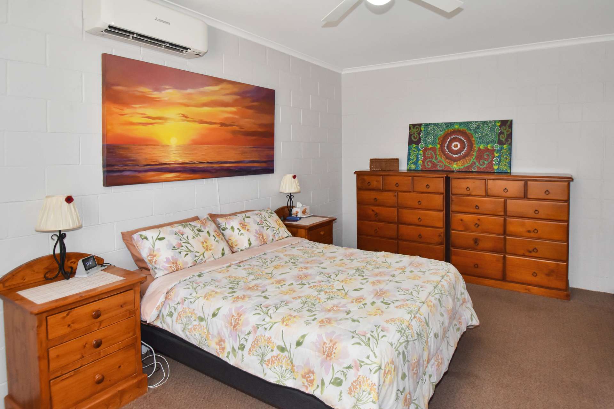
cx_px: 307
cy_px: 204
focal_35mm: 20
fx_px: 333
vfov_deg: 63.2
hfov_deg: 85.4
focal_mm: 13
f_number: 4
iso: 1000
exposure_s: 1/125
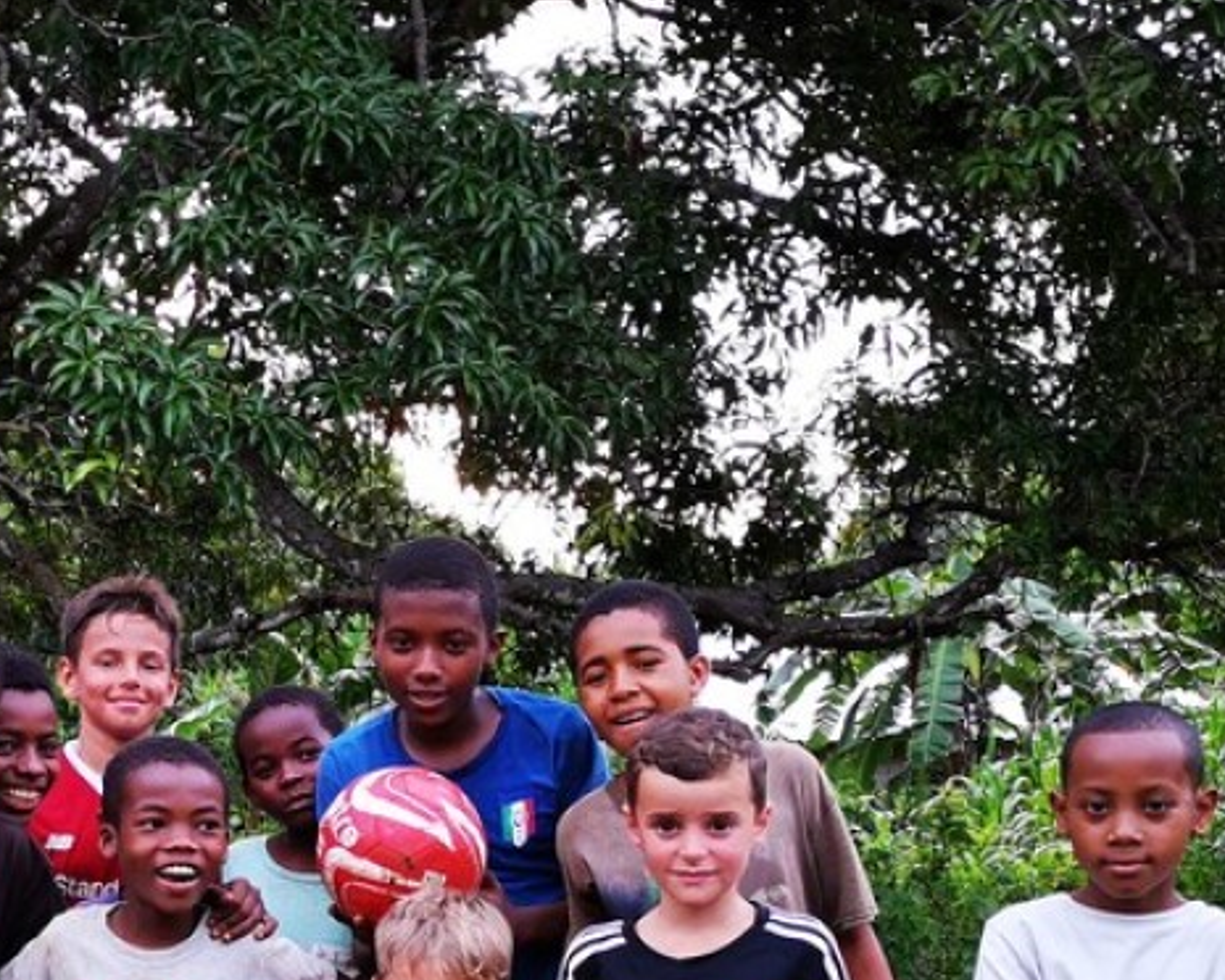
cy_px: 1027
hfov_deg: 27.2
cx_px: 192
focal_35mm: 68
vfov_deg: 21.5
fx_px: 2465
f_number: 1.8
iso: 125
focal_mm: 3.95
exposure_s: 1/100
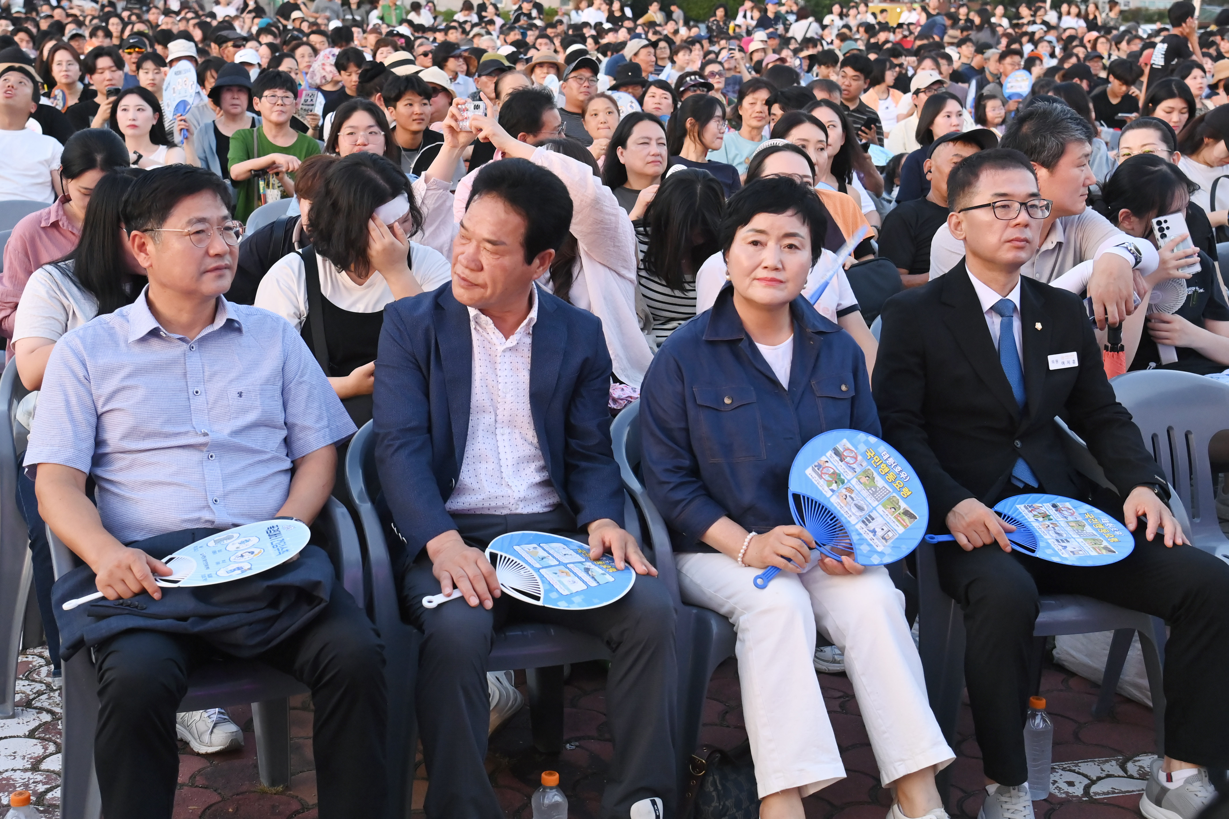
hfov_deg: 44.5
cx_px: 614
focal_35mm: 44
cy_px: 410
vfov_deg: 30.5
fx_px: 1502
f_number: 5.6
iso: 3200
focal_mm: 44
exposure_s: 1/250
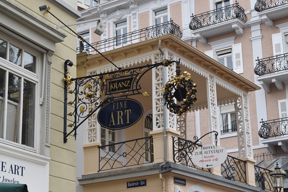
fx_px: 660
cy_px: 96
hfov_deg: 24.6
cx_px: 144
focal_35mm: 82
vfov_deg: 16.6
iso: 100
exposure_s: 1/80
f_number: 8
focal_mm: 55
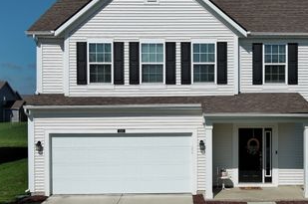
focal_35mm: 47
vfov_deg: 28.6
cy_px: 100
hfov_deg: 41.7
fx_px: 401
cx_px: 193
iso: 103
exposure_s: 1/3597
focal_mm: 10.57
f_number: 2.8
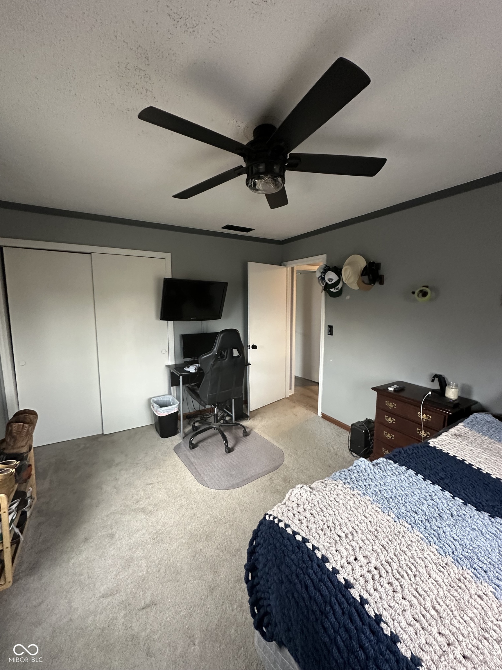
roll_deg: +0.3
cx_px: 251
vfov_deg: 102.1
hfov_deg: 85.7
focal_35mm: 14
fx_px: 271
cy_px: 335
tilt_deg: -7.3
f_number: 2.2
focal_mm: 2.22
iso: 400
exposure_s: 1/60
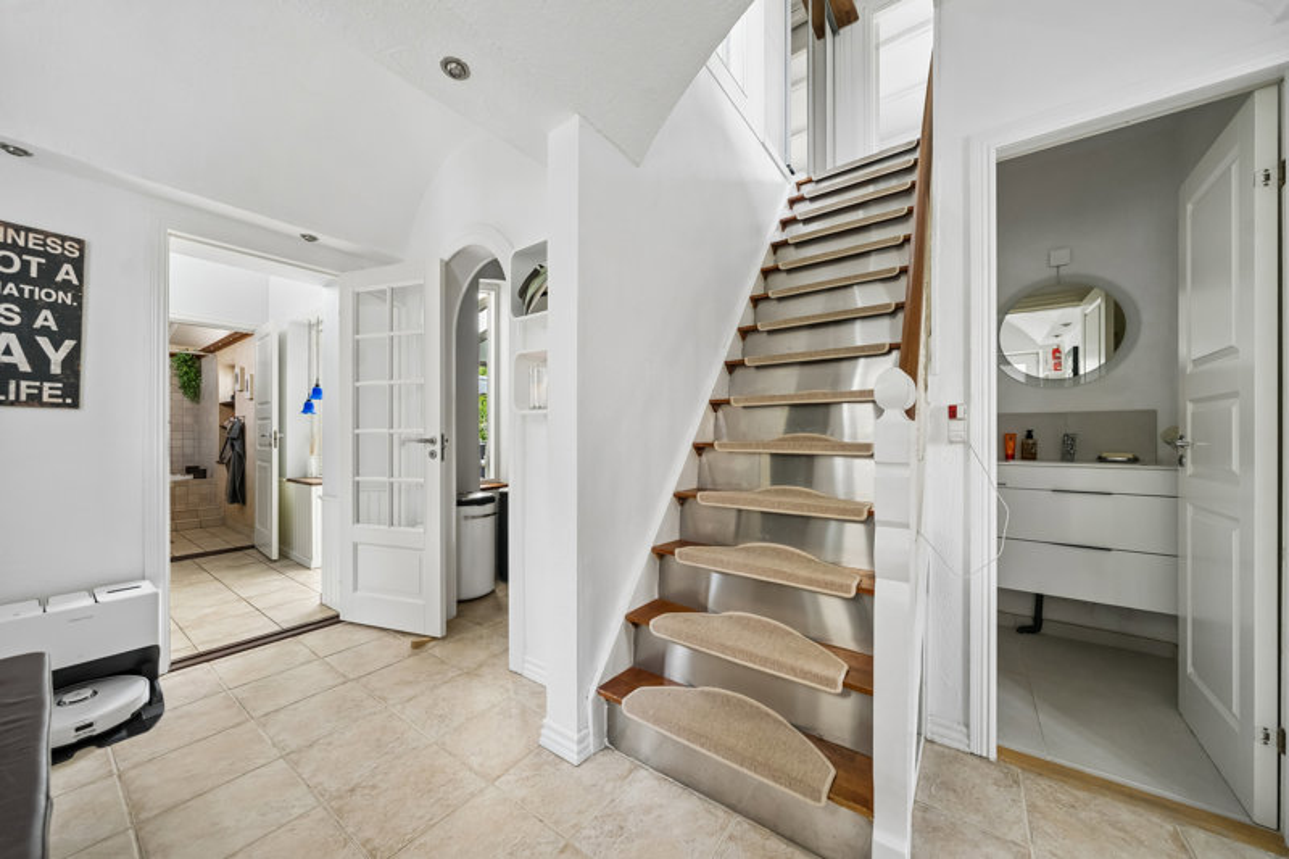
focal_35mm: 12
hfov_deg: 112.6
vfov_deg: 90.0
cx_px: 644
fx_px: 430
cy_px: 430
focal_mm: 12
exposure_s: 1/125
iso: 2000
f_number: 5.6
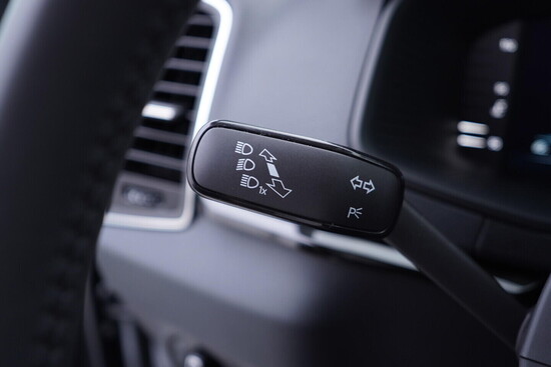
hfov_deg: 53.1
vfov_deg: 36.9
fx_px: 551
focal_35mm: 36
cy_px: 184
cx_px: 276
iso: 200
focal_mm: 24
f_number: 2.8
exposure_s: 1/40
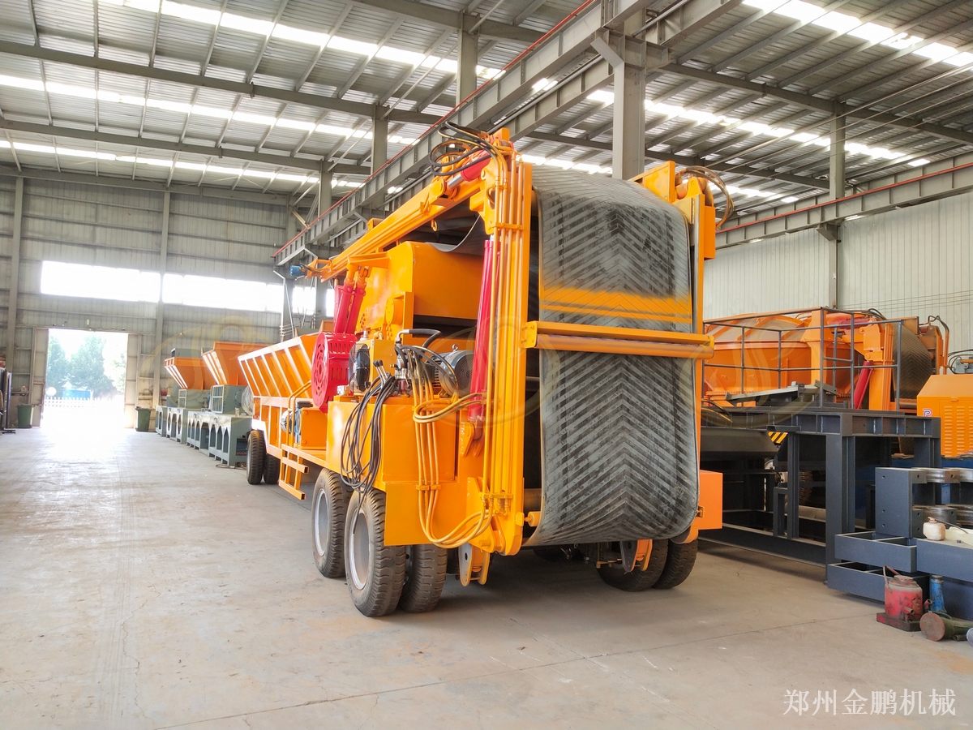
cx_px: 486
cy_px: 365
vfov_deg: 46.8
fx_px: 843
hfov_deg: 60.0
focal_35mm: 30
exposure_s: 1/60
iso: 132
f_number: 1.8
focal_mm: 3.95
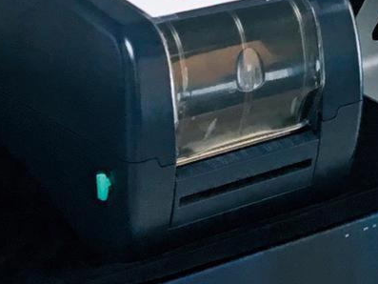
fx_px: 1595
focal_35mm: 146
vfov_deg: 9.4
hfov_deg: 13.1
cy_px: -313
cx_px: 490
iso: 50
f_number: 2.2
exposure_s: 1/30
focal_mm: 4.15
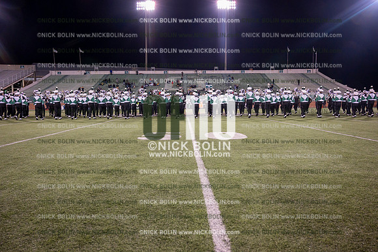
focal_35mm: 26
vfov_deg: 49.5
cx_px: 189
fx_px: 273
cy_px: 126
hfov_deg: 69.4
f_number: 4
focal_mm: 26
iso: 3200
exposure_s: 1/640
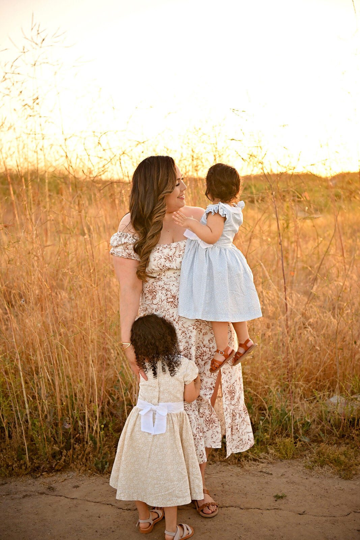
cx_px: 180
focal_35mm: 48
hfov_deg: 28.1
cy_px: 270
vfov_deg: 41.1
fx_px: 720
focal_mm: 48
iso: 400
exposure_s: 1/500
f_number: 2.8
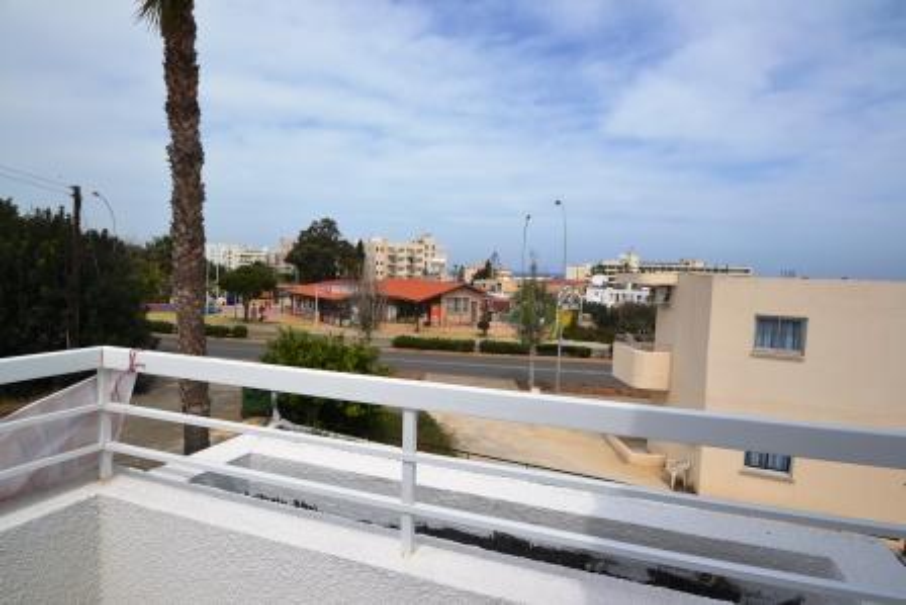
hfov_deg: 85.4
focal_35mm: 20
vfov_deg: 63.3
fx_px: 491
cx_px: 453
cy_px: 302
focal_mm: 13
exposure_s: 1/320
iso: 100
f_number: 9
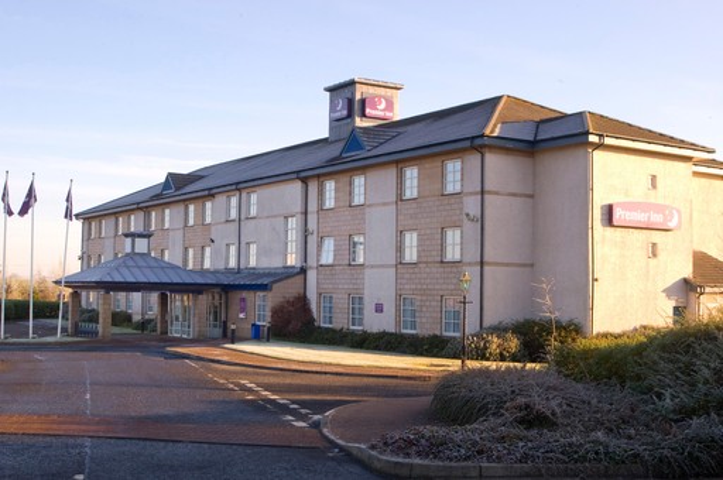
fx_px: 963
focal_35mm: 48
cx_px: 362
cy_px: 240
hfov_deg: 41.2
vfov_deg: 28.0
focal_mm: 32
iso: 250
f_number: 11
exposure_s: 1/60
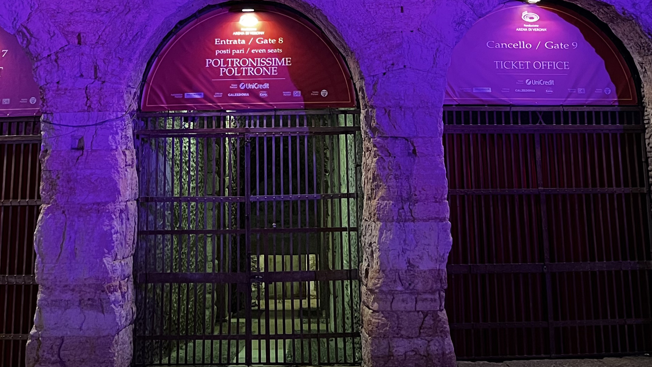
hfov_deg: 34.3
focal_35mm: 61
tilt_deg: +13.9
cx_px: 309
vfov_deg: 18.4
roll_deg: +0.9
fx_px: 1055
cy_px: -107
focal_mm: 5.7
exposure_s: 1/33
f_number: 1.5
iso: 400
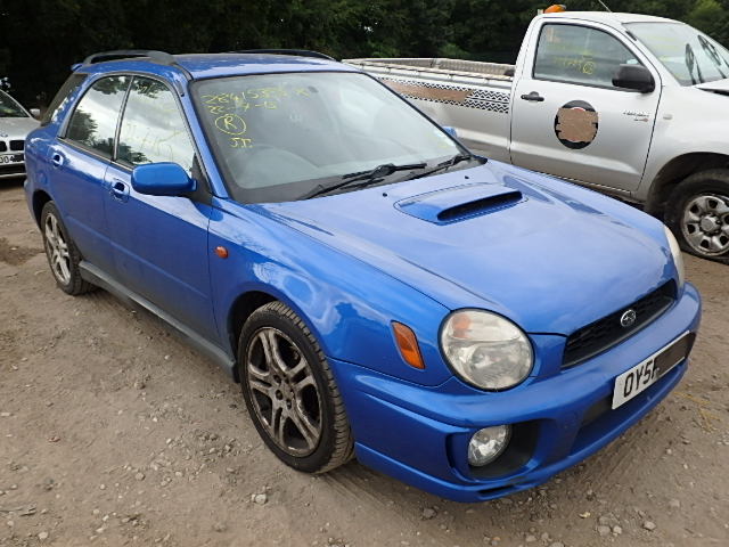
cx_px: 364
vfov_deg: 48.2
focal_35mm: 29
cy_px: 274
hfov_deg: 61.7
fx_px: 611
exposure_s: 1/80
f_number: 4.6
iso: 125
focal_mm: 5.2
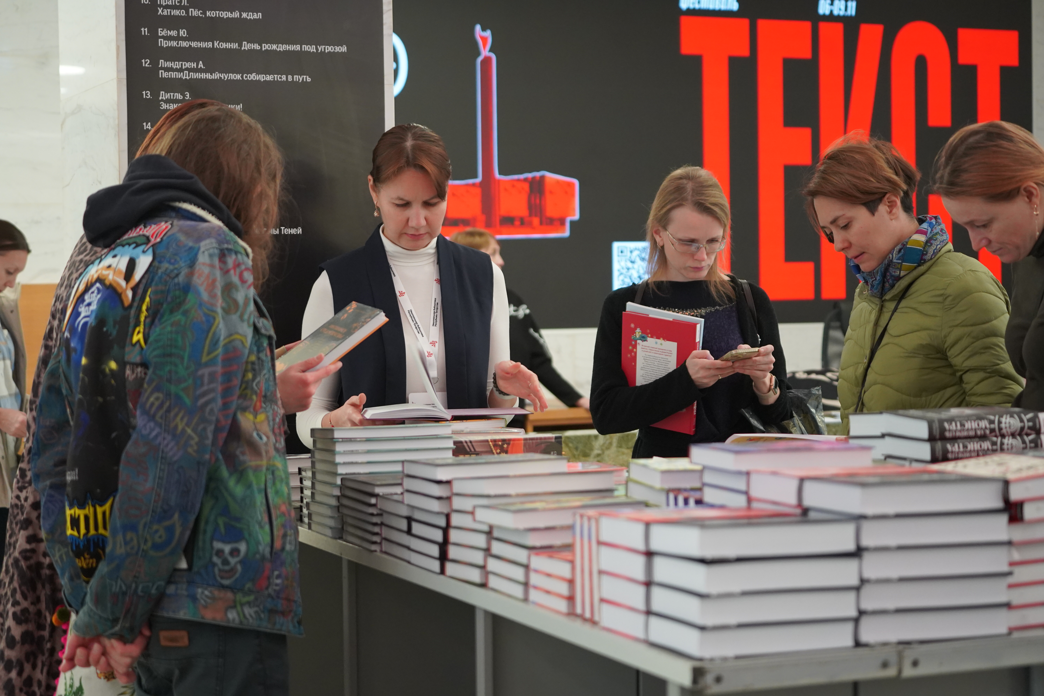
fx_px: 2030
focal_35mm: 70
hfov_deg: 28.8
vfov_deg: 19.5
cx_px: 522
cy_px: 348
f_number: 4
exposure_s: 1/160
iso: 4000
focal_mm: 70
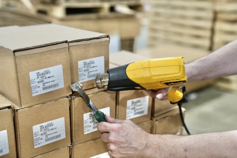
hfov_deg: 39.6
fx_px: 329
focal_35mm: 50
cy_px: 79
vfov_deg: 27.0
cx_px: 118
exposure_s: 1/100
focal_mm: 50
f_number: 2.8
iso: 1250
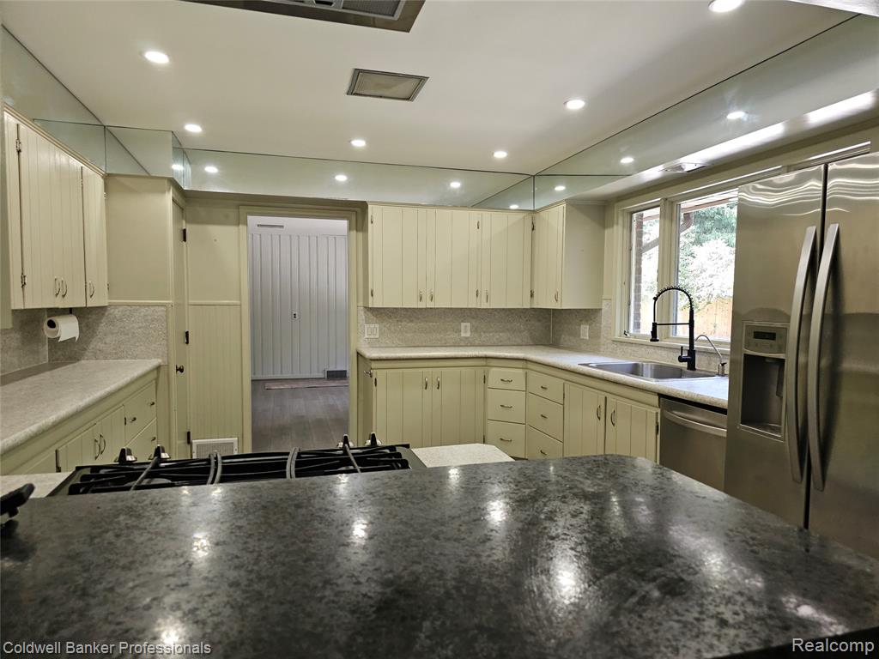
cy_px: 330
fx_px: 584
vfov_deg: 58.9
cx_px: 440
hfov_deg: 73.9
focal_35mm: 23
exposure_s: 1/120
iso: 160
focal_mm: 6.3
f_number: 1.7
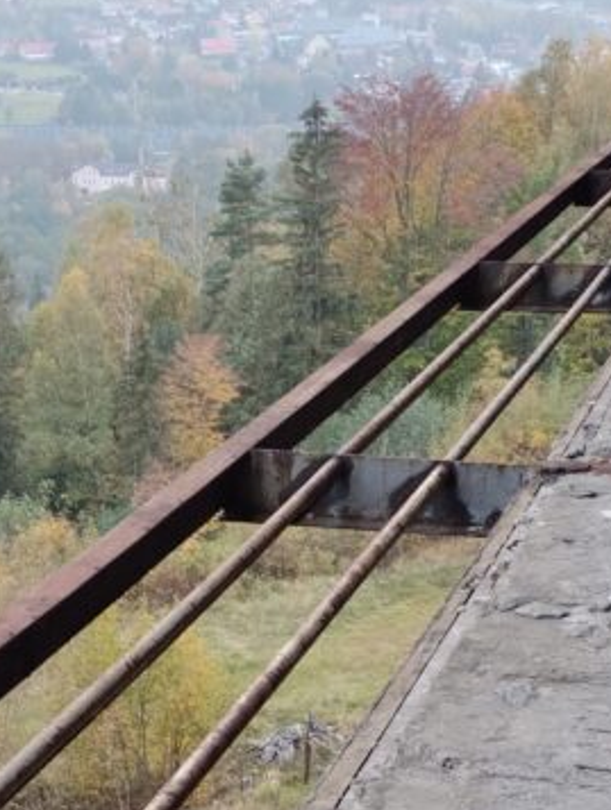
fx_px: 1877
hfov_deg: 18.5
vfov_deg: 23.2
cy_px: 851
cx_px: 279
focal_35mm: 80
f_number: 1.8
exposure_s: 1/50
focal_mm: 4.27
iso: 118
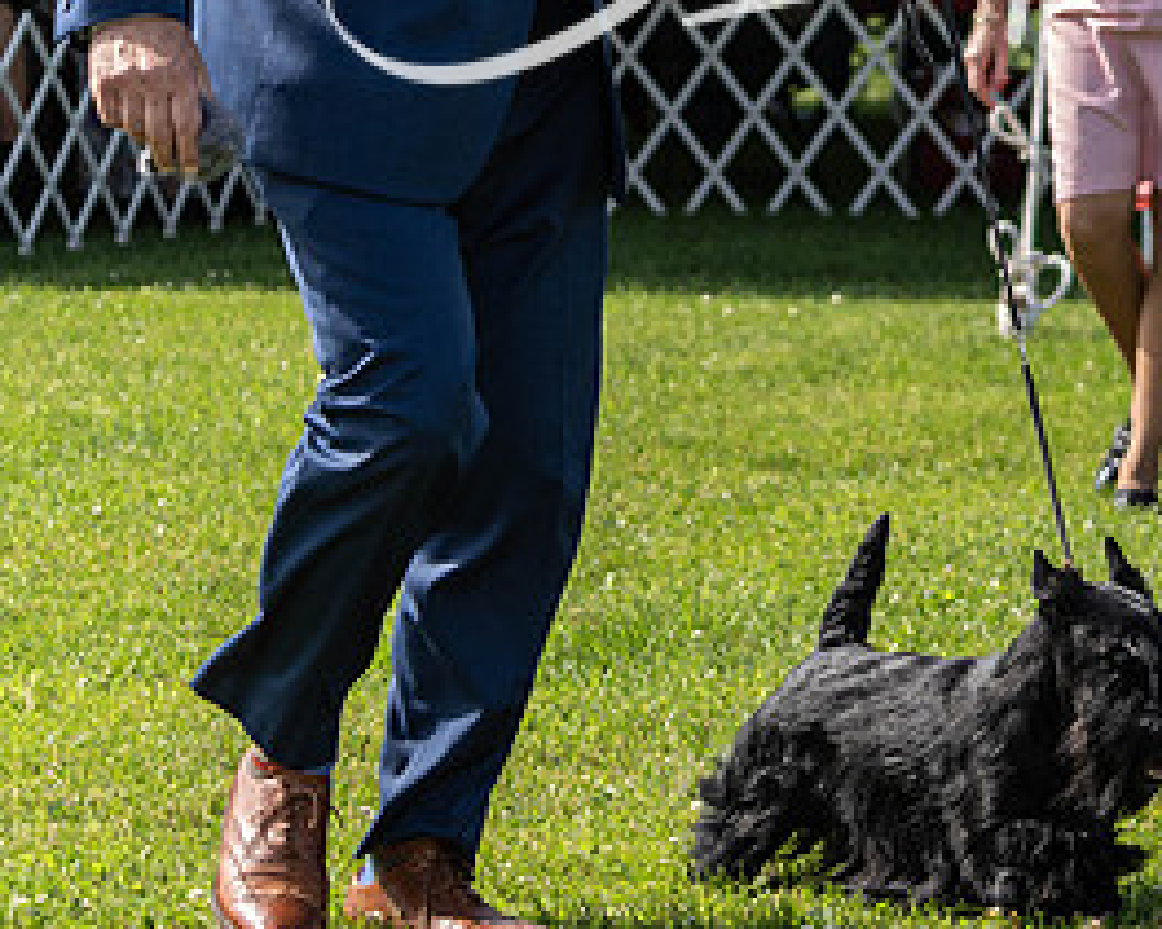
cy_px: 271
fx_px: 6704
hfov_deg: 9.8
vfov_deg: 7.9
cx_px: 1182
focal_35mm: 195
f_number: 4
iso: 800
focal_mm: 74
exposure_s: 1/2000
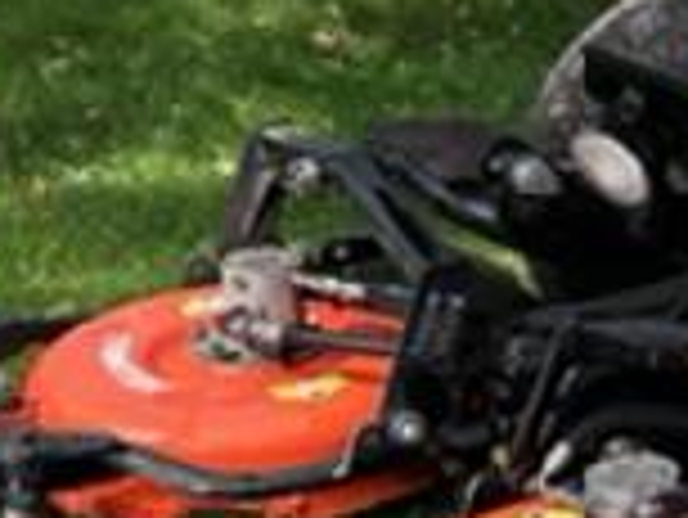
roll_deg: -0.6
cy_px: 14
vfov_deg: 10.8
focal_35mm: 136
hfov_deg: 12.9
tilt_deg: -10.4
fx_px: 2705
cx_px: 1304
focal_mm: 5.7
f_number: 1.5
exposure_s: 1/263
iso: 40
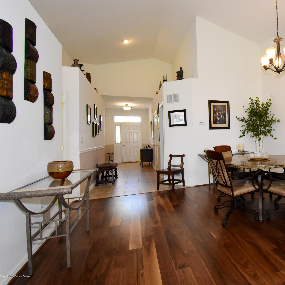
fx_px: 186
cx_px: 217
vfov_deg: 74.8
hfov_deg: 69.4
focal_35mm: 20
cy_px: 136
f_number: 10
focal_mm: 10
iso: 3200
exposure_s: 1/60
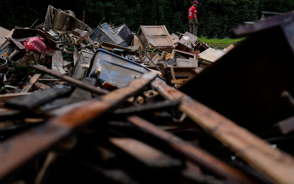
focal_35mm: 53
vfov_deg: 24.4
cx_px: 148
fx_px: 425
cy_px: 93
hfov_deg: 38.2
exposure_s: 1/4000
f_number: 2.8
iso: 320
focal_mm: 51
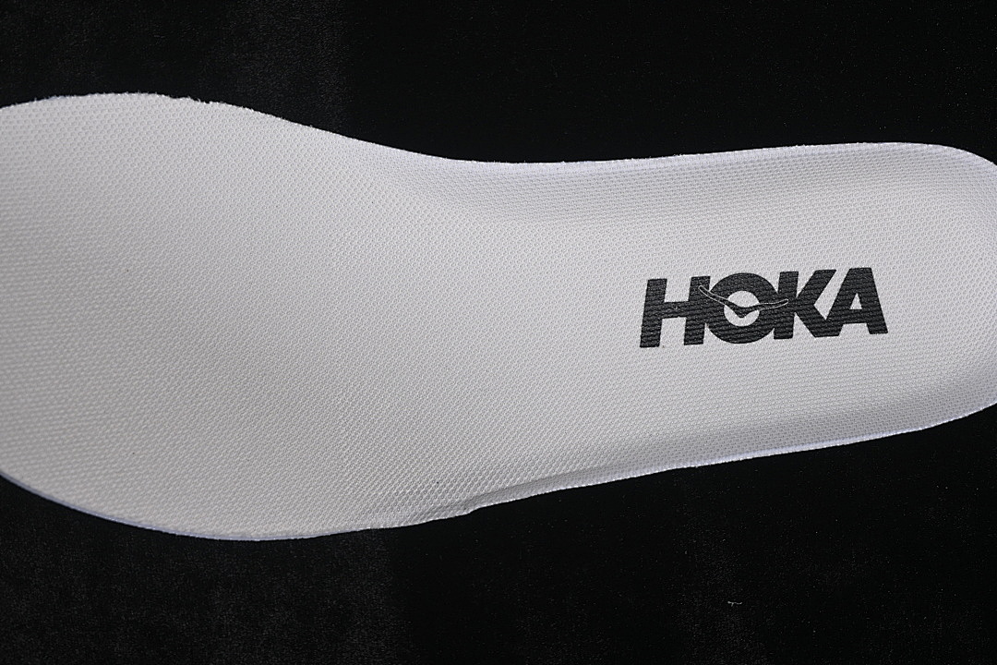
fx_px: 2077
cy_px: 332
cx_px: 498
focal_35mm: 75
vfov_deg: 18.2
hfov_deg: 27.0
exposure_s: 1/80
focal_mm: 50
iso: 160
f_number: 7.1
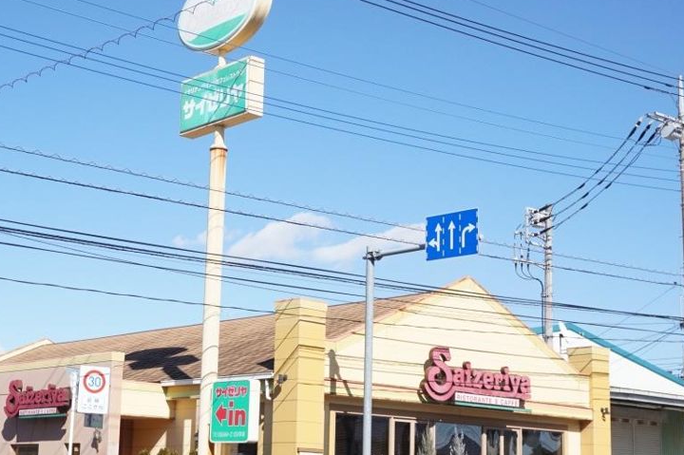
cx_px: 278
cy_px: 258
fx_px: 1215
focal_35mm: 64
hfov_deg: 31.4
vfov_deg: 21.2
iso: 1000
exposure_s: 1/1600
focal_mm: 32
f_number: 10
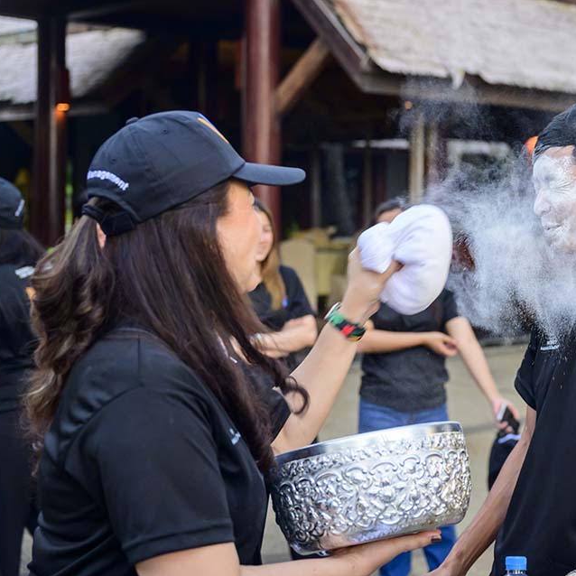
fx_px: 1035
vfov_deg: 31.1
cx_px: 376
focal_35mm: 55
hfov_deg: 30.9
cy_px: 288
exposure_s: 1/200
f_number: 3.2
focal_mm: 43
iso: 1600
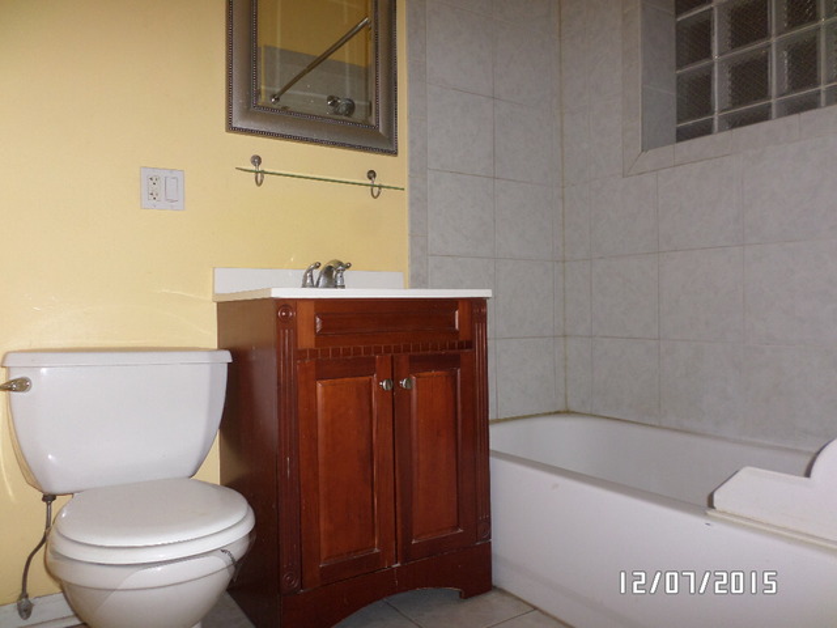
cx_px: 418
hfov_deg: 69.4
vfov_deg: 54.9
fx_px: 604
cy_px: 314
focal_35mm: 25
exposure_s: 1/30
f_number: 2.5
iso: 100
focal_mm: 4.5
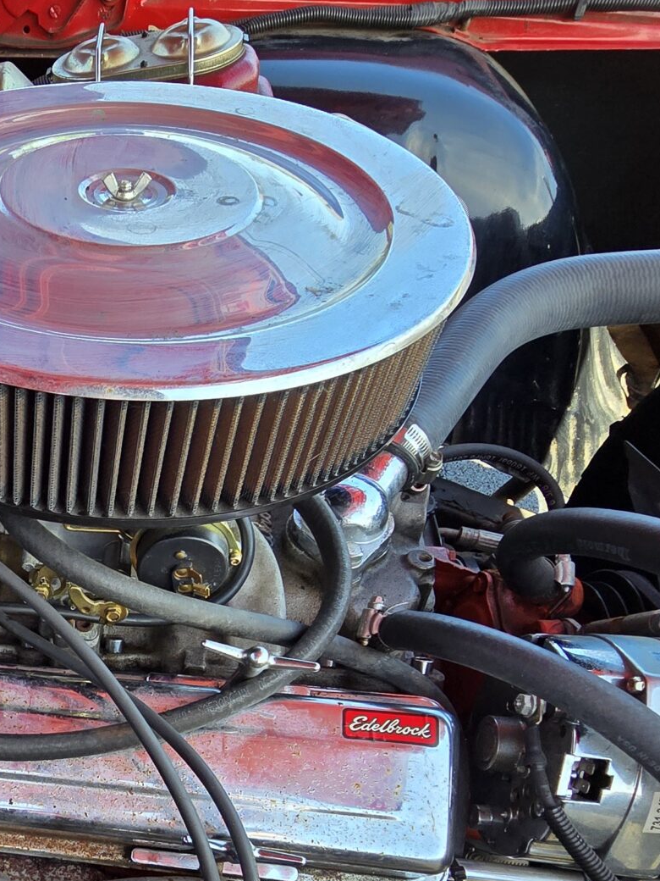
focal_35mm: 32
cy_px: 731
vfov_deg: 52.3
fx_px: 813
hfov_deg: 36.3
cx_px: -92
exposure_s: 1/230
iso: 50
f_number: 2.2
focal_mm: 2.2
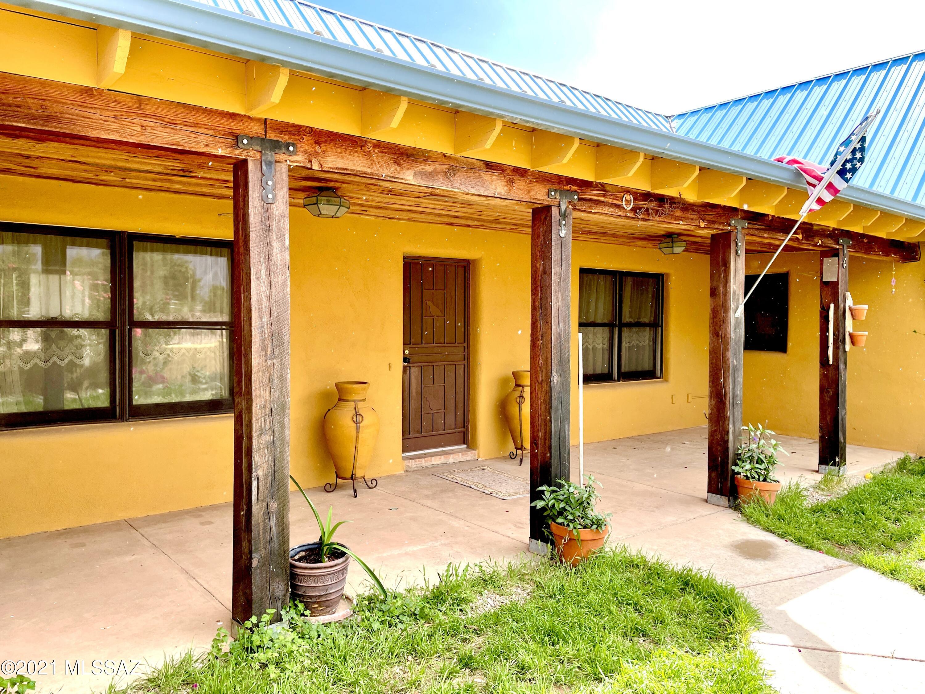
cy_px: 347
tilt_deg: -2.0
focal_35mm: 26
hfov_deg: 67.3
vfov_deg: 53.1
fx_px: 695
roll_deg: +0.2
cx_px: 462
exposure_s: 1/593
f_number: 1.6
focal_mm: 4.2
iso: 32
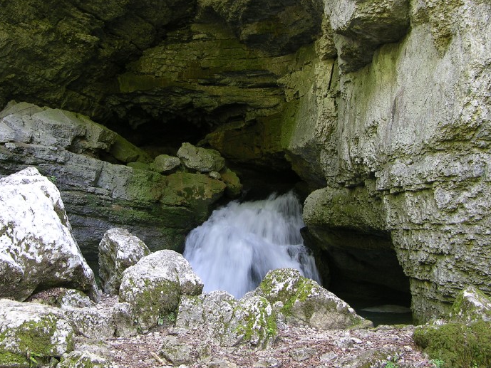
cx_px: 197
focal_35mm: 52
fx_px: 738
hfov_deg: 36.7
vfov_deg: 28.0
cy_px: 154
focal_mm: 8.9
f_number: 2.8
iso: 50
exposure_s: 1/13.9
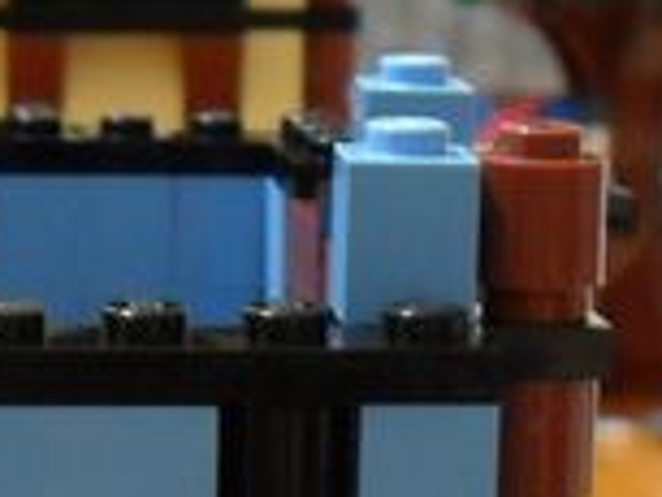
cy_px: 908
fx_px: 3502
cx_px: 182
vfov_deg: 7.8
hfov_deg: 10.8
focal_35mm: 183
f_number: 2.8
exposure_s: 1/4
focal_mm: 6.2
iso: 200
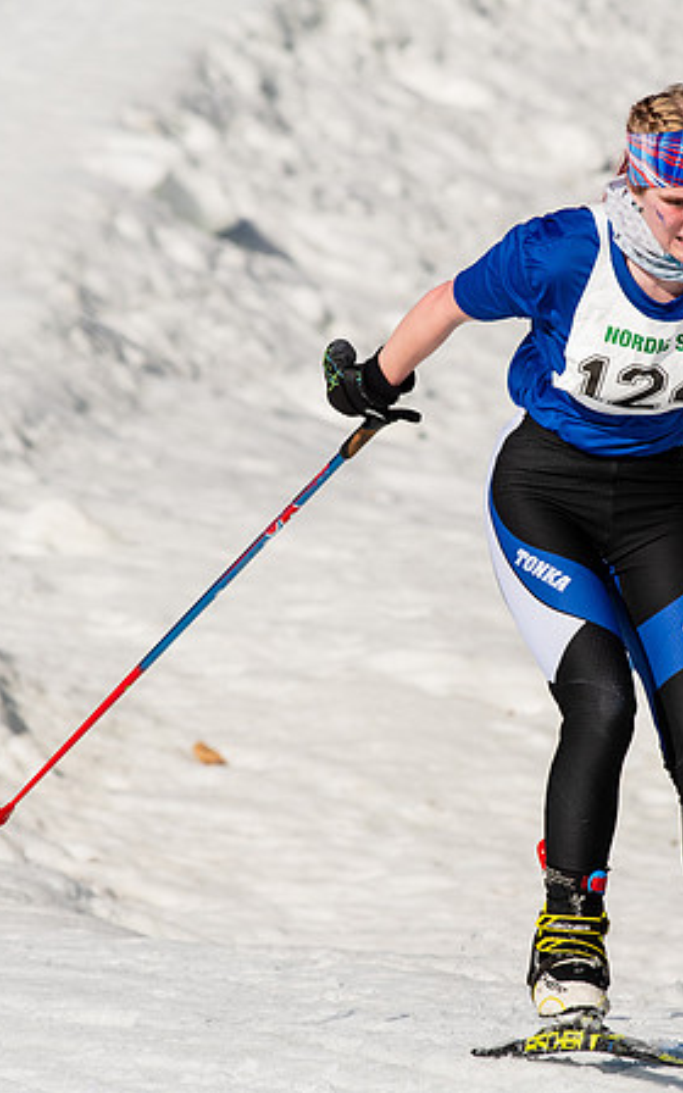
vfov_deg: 3.0
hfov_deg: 1.9
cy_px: 542
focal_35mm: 697
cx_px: 470
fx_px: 20758
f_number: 7.1
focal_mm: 300
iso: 400
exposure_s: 1/2000
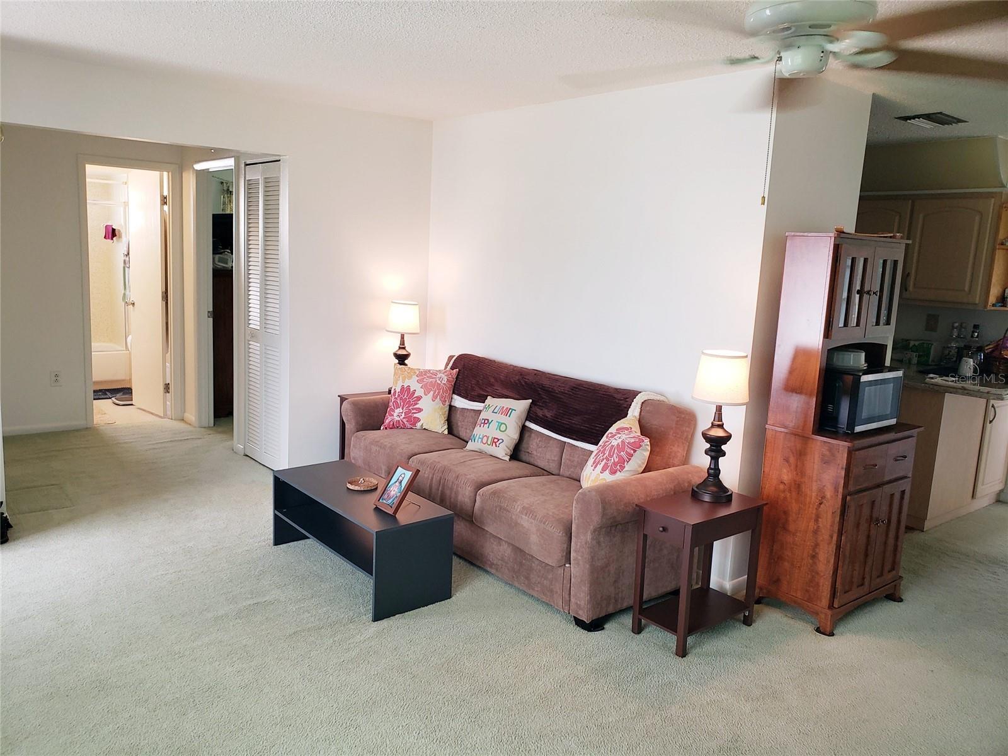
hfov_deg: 67.3
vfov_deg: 53.1
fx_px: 757
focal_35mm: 26
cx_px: 504
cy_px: 378
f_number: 2.4
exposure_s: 1/60
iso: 160
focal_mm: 4.3
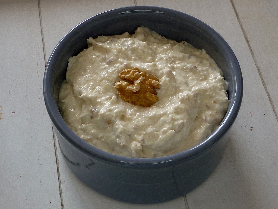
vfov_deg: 21.3
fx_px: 554
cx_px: 139
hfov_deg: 28.2
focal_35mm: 69
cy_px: 104
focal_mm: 6.4
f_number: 3
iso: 80
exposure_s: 1/160
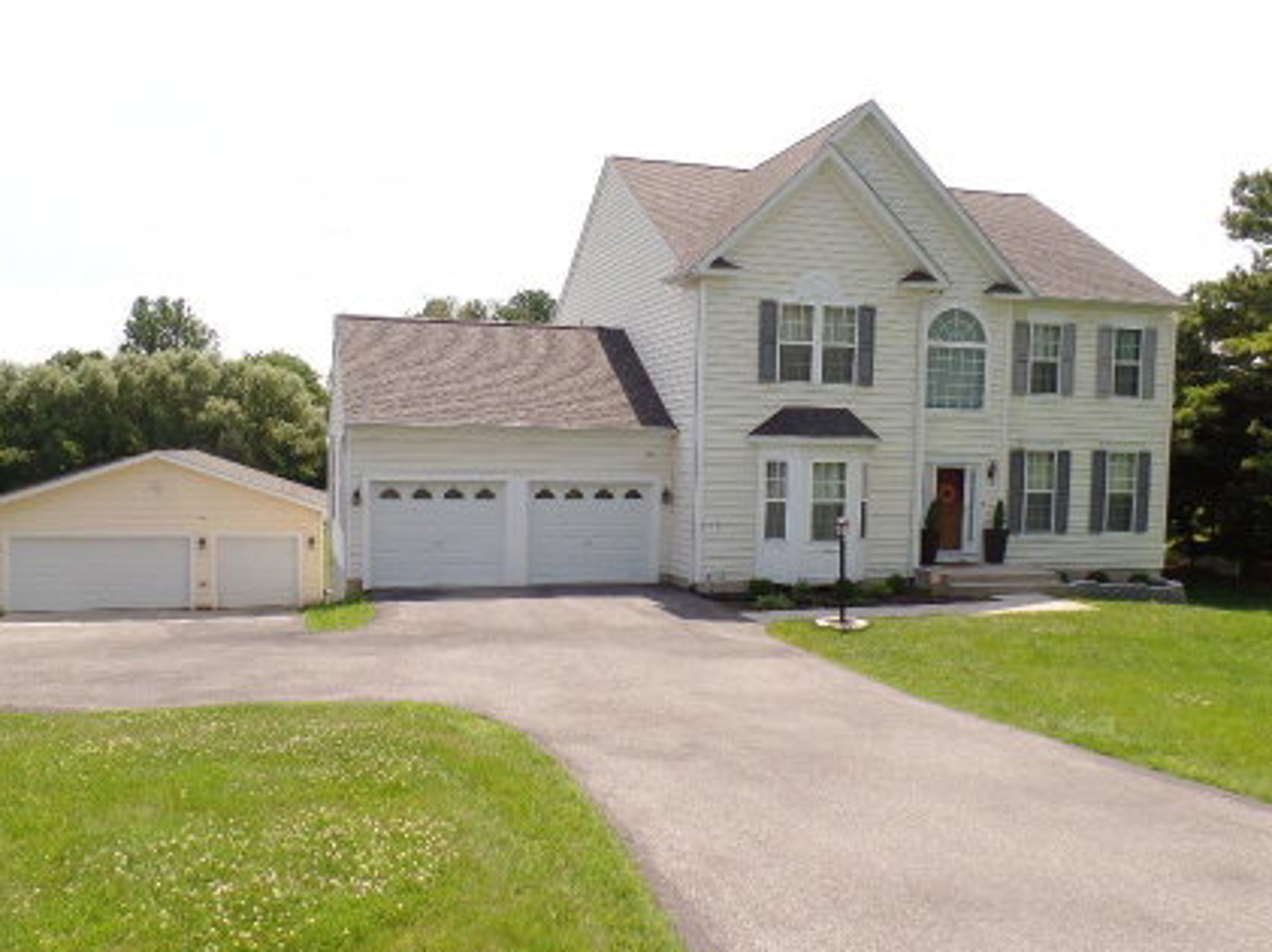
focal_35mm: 28
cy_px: 514
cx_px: 568
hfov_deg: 63.3
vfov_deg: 49.6
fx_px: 1028
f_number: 3.5
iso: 80
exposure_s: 1/500
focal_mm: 4.1
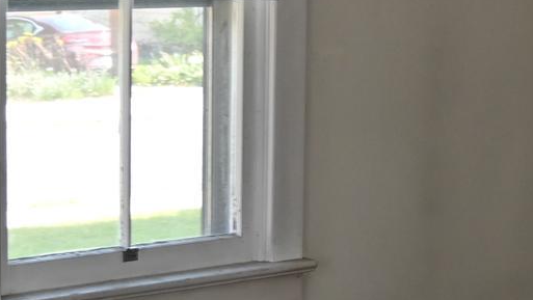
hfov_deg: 15.1
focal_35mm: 141
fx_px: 1995
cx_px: 452
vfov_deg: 8.6
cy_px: 248
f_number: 4
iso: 400
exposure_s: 1/80
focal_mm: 22.5
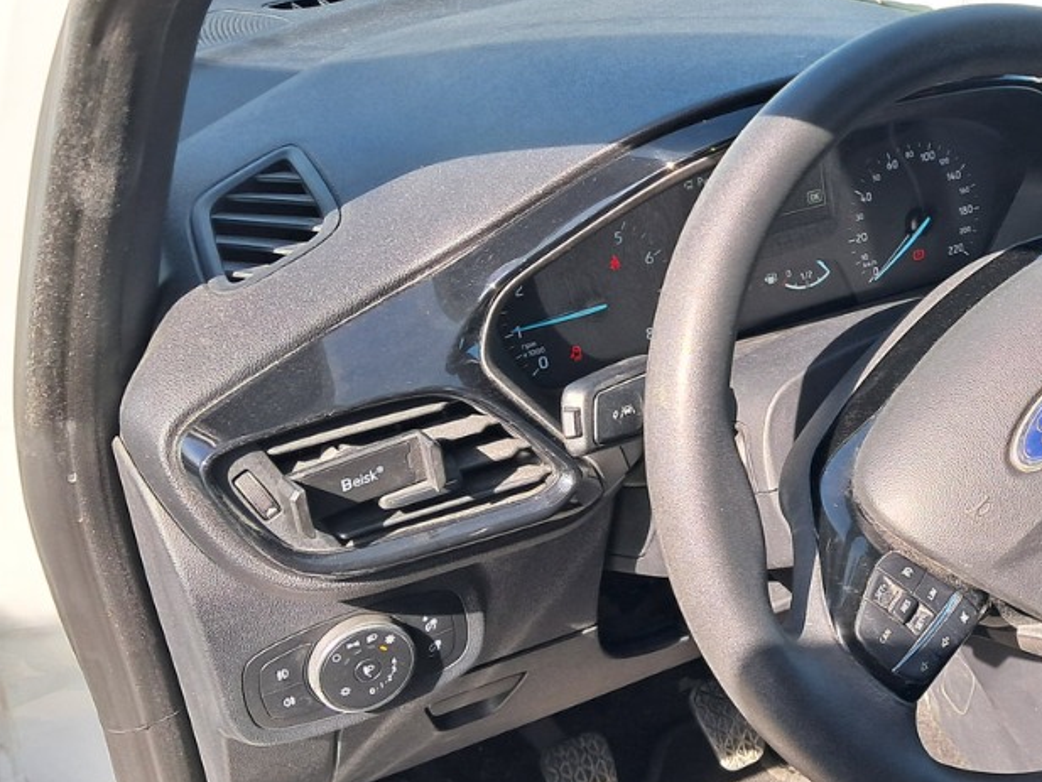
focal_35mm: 56
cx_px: 1054
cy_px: 368
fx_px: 1686
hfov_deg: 31.6
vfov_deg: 26.1
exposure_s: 1/147
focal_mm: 4
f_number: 1.8
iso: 50
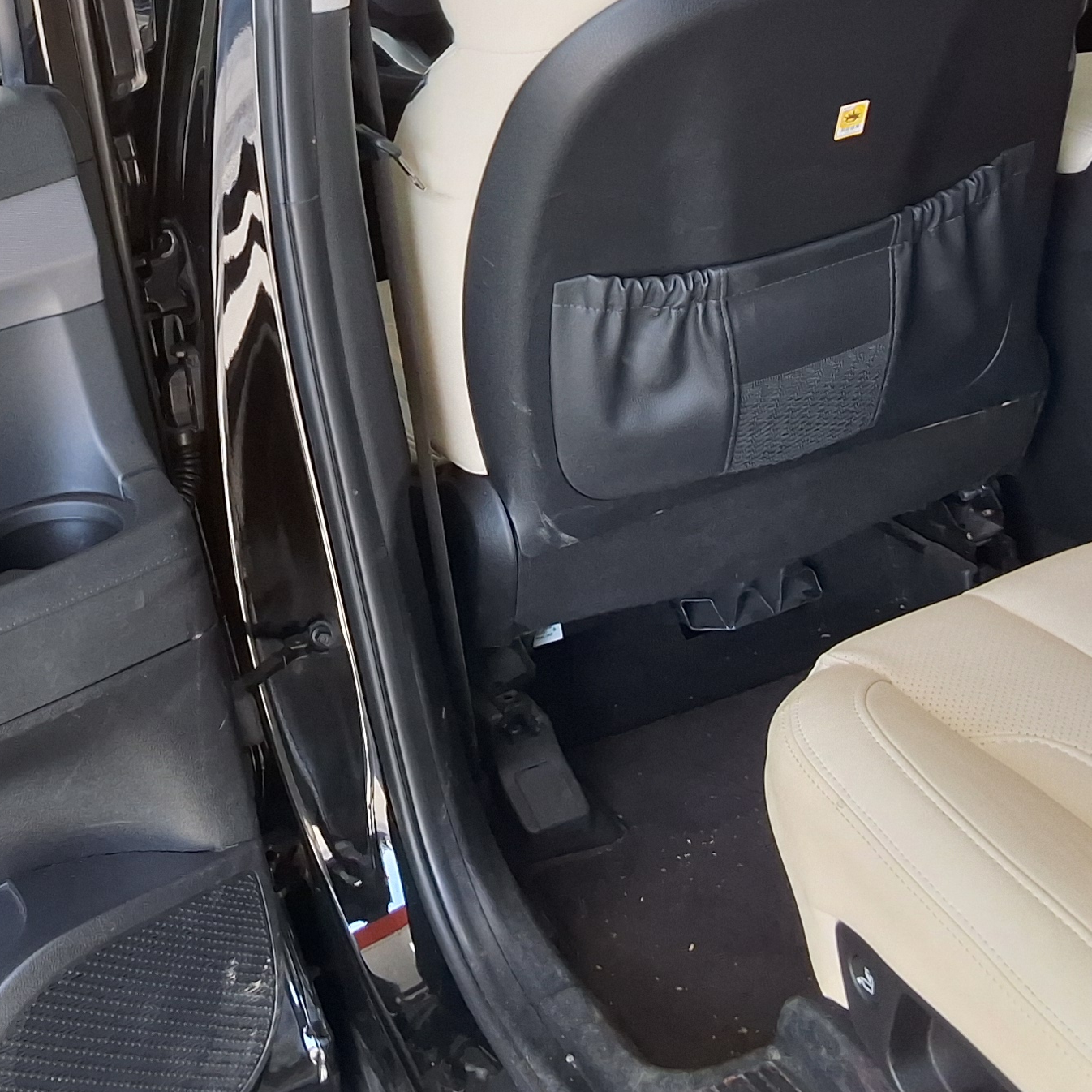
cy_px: 193
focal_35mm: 60
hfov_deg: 27.9
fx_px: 2141
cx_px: 183
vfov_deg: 27.9
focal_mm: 2.91
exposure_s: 1/120
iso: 40
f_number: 1.9
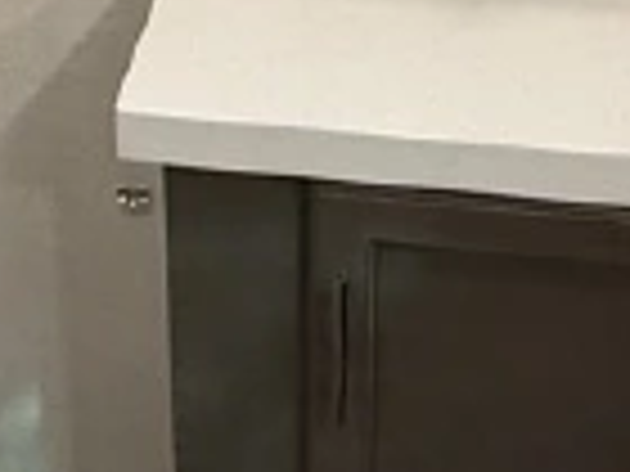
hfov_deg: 24.3
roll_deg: +1.6
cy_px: -270
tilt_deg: -19.1
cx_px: 207
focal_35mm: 80
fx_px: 1456
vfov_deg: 16.5
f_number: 2.2
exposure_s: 1/99
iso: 320
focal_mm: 2.22
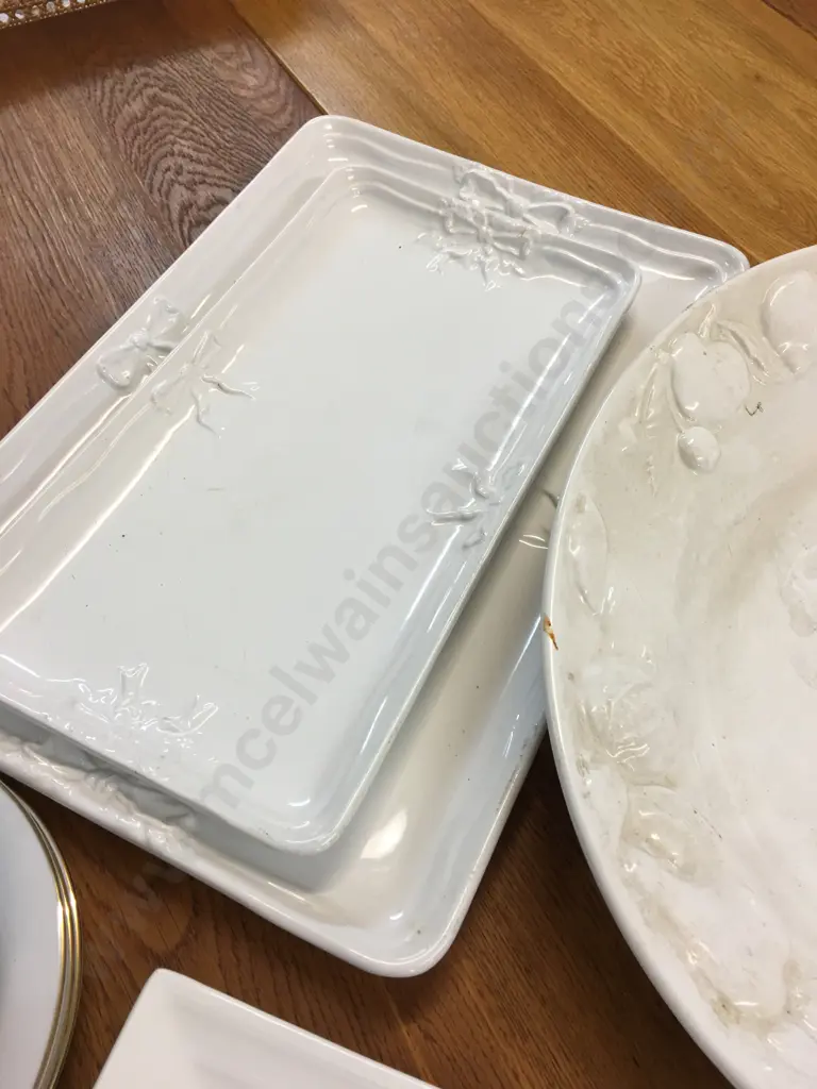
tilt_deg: -56.9
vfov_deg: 61.7
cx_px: 408
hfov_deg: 48.2
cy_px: 544
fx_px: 913
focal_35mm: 29
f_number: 2.2
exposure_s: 1/33
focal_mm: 4.15
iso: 40
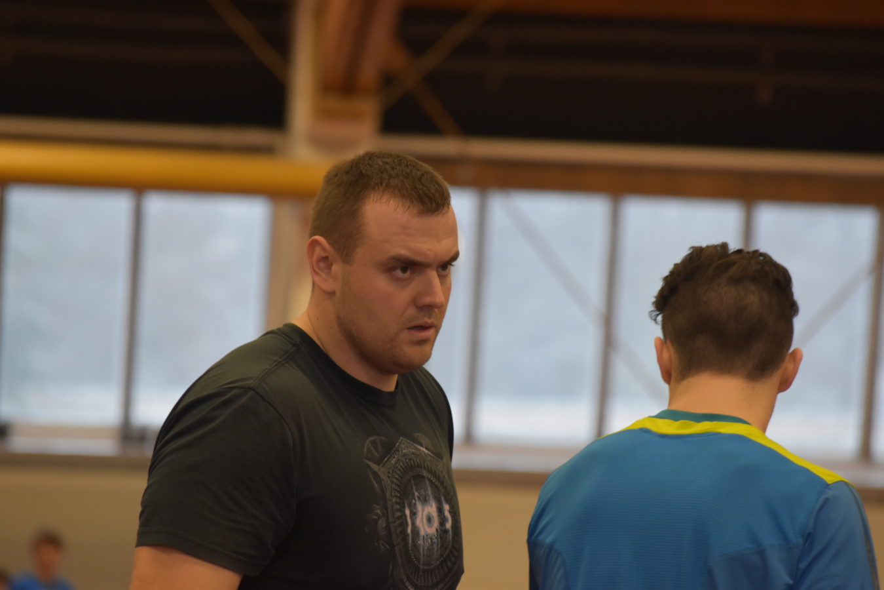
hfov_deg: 7.4
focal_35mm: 278
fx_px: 6814
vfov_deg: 5.0
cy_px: 295
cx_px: 442
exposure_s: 1/125
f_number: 5.6
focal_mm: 185
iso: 1600
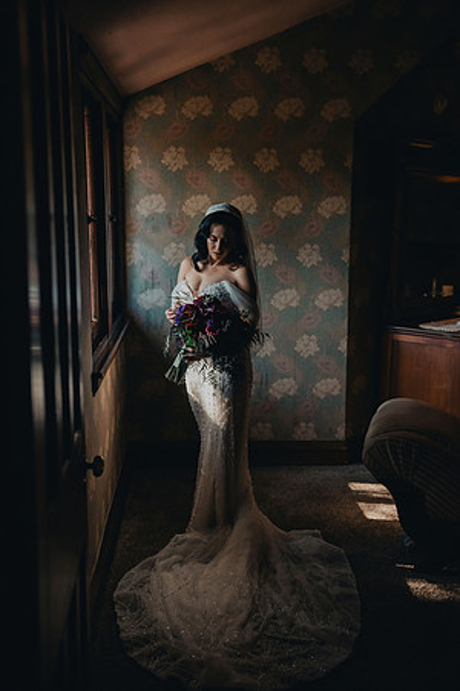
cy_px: 346
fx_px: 767
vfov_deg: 48.5
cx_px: 230
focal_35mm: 40
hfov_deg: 33.4
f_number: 2.8
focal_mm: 40
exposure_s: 1/2000
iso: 1250
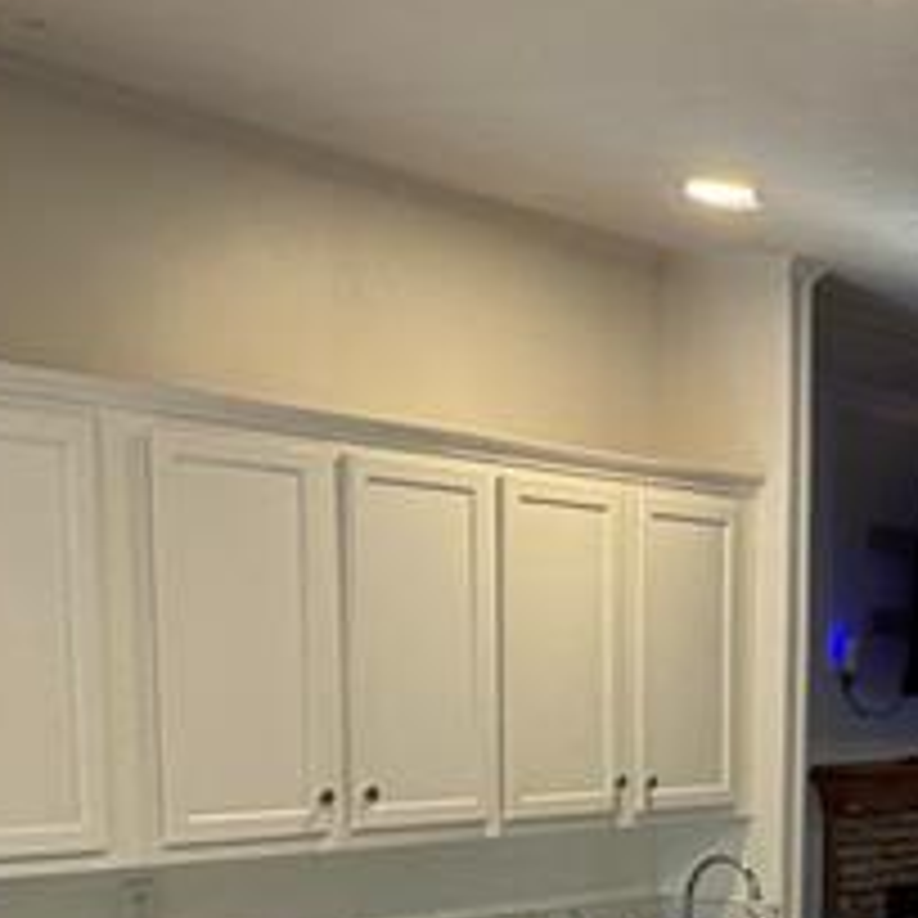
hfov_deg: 27.4
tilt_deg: -8.9
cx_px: 657
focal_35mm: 62
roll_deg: +0.0
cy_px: 979
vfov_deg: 25.9
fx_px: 1860
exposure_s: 1/120
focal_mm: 2.22
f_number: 2.2
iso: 250
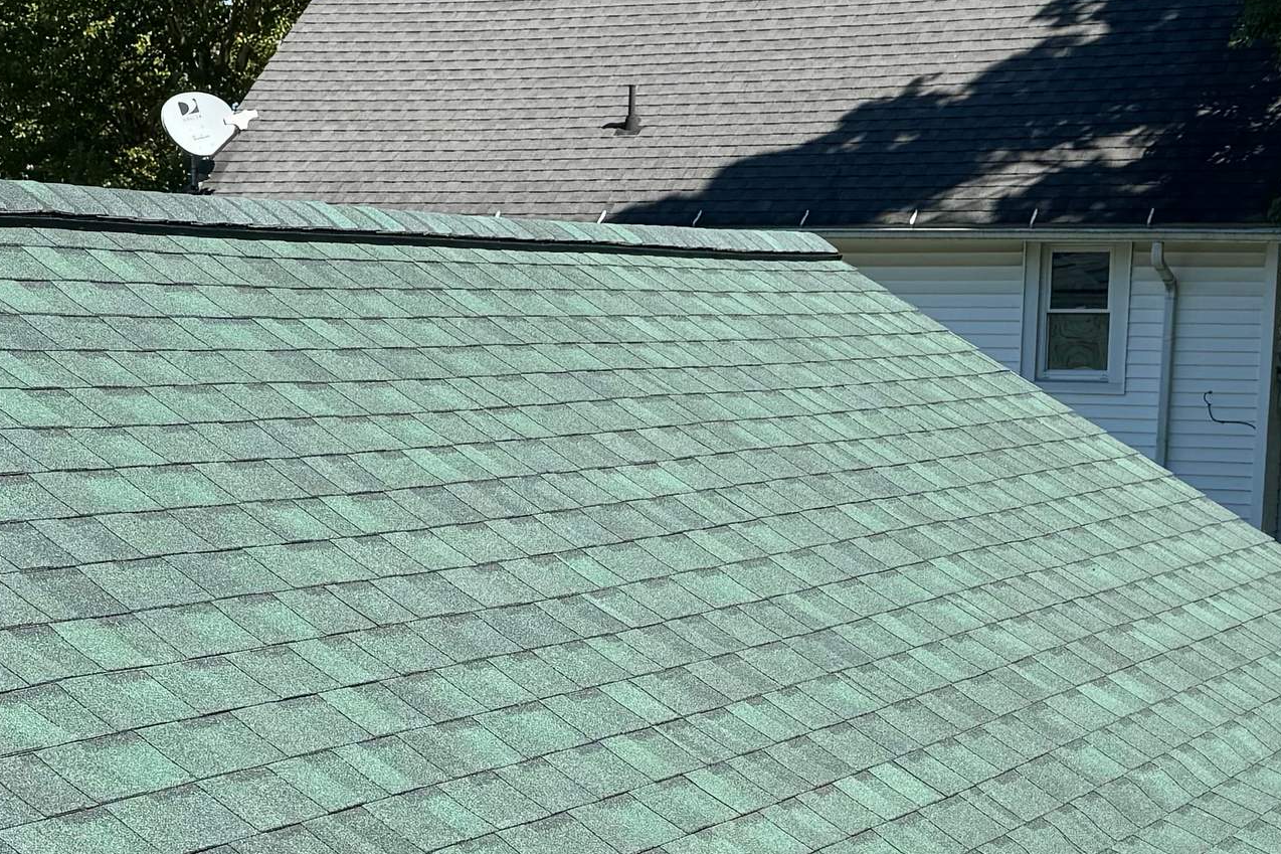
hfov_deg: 25.6
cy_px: 755
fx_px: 2811
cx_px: 537
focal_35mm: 79
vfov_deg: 17.0
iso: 80
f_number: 1.78
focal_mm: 6.76
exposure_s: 1/2415
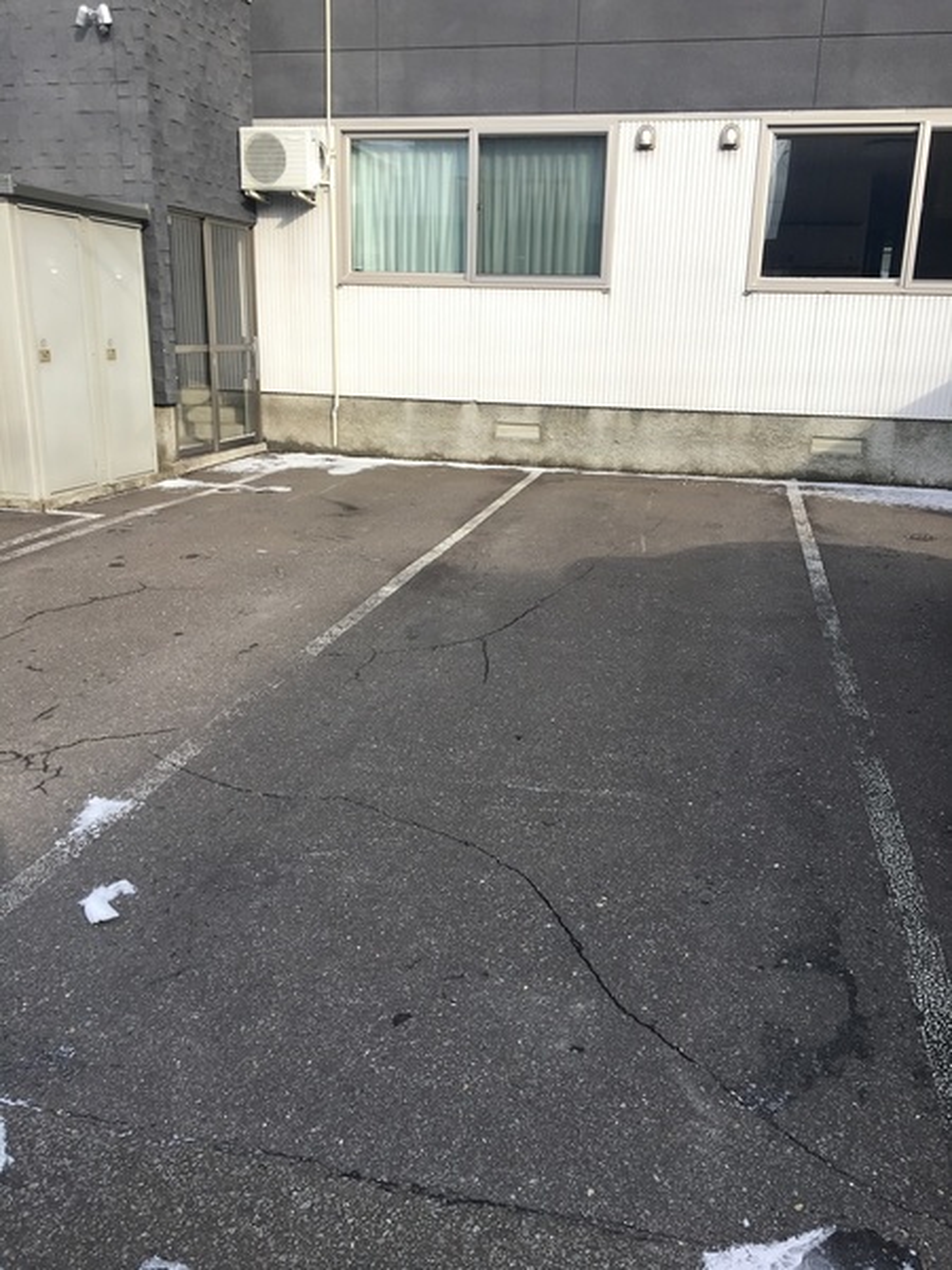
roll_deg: -2.3
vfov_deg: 61.7
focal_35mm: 29
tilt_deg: -17.1
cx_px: 476
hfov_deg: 48.2
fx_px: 1063
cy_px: 635
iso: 25
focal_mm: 4.15
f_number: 2.2
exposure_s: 1/460
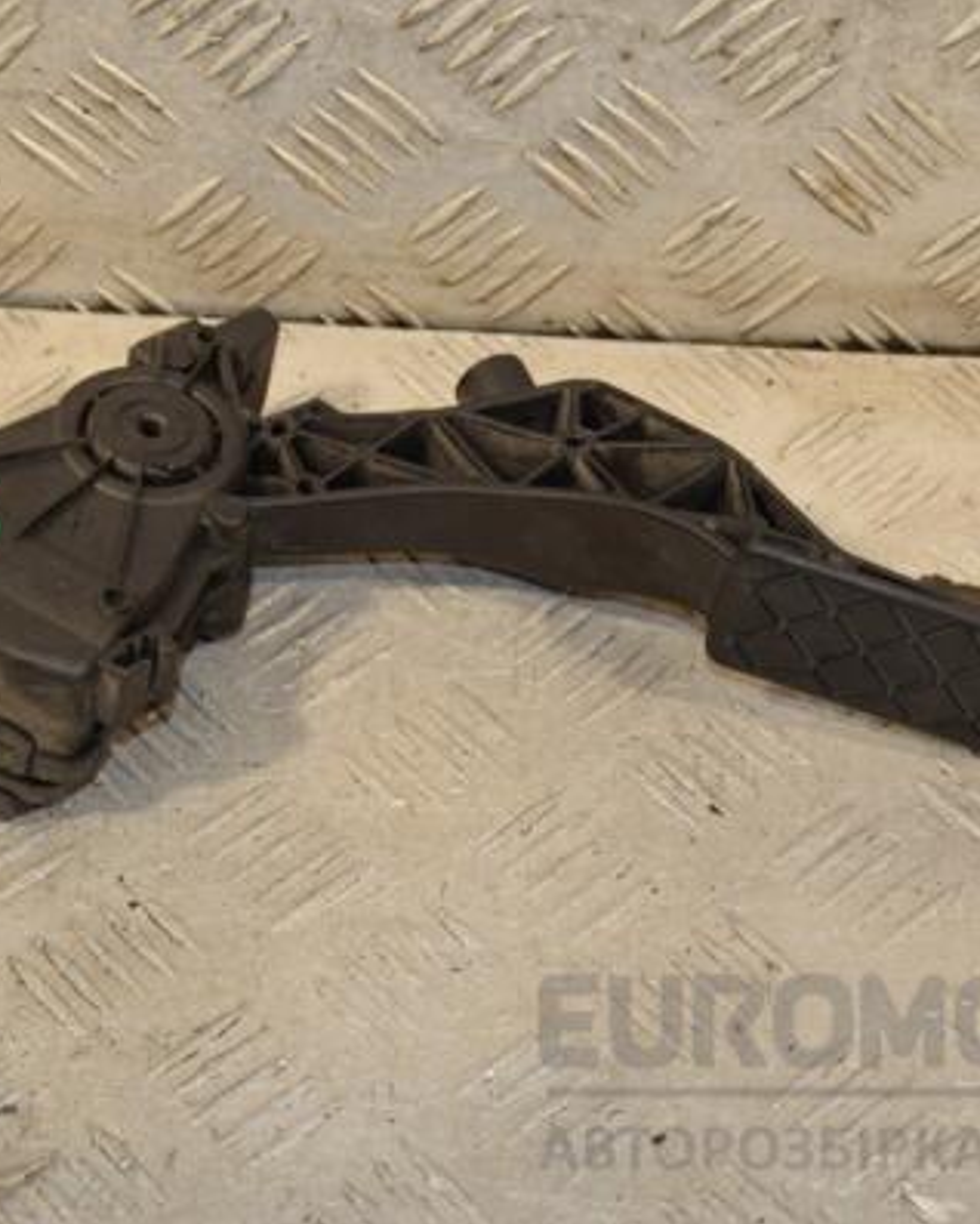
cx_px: 481
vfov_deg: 20.0
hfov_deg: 16.1
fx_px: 3467
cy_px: 610
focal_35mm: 96
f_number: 7.1
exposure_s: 1/200
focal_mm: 45
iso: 800
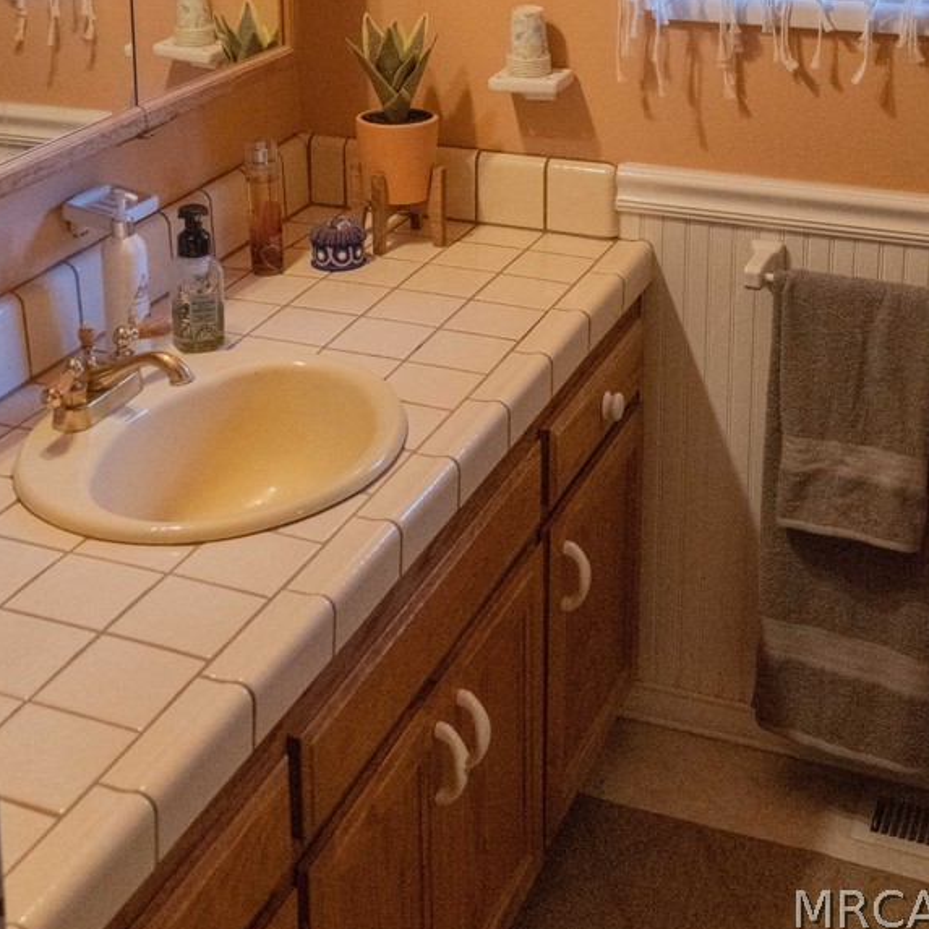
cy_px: 70
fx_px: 1761
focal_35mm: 58
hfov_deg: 29.5
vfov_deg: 28.3
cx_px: 439
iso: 6400
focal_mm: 24
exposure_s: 1/125
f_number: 7.1
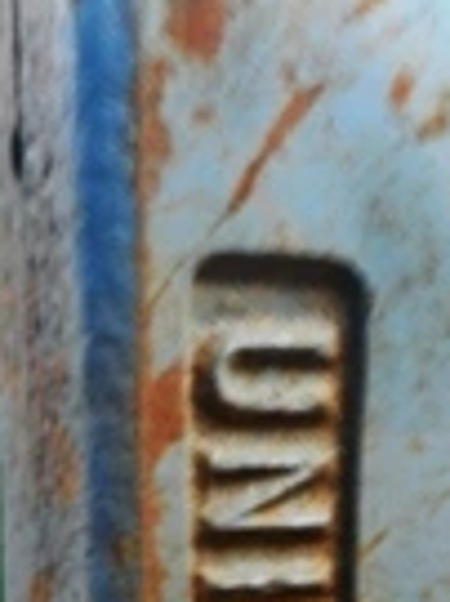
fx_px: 1285
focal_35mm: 74
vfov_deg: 25.4
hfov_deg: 19.6
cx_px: 374
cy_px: 562
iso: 400
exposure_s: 1/3
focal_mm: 4.5
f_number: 3.5
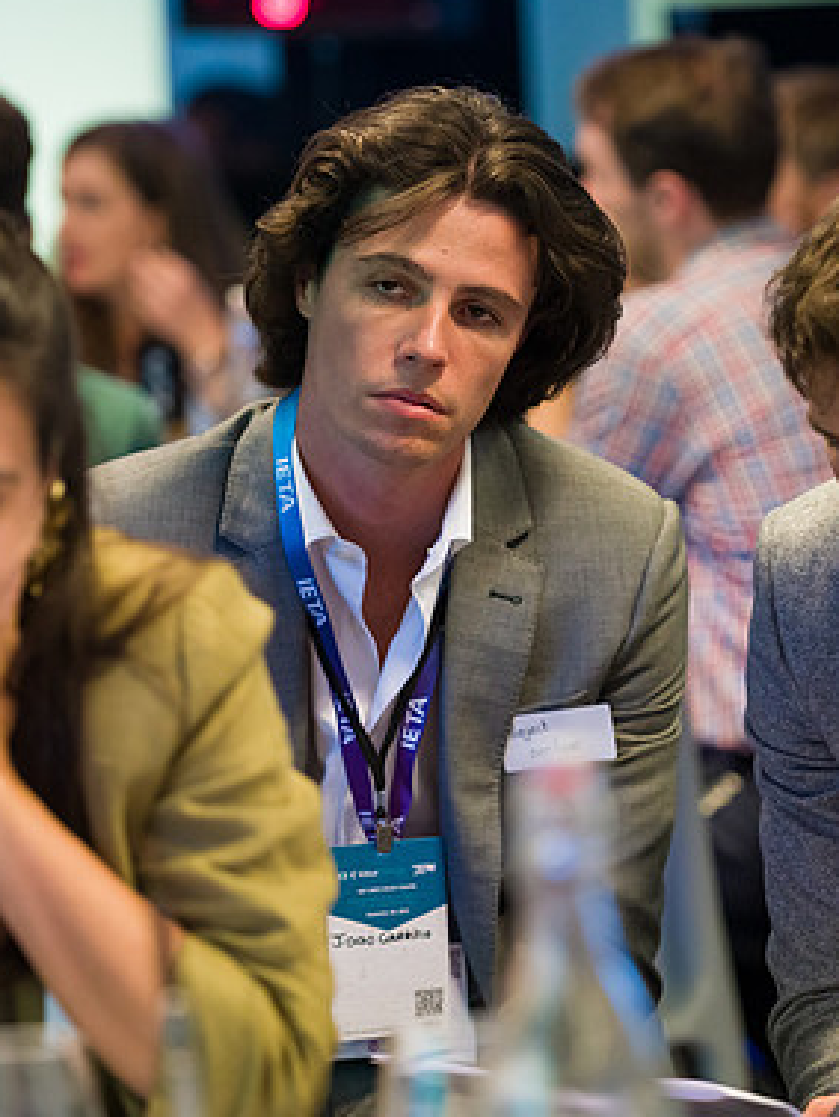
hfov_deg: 7.7
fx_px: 6234
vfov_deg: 10.2
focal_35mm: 193
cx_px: 486
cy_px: 551
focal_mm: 125
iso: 3200
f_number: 3.2
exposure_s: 1/200
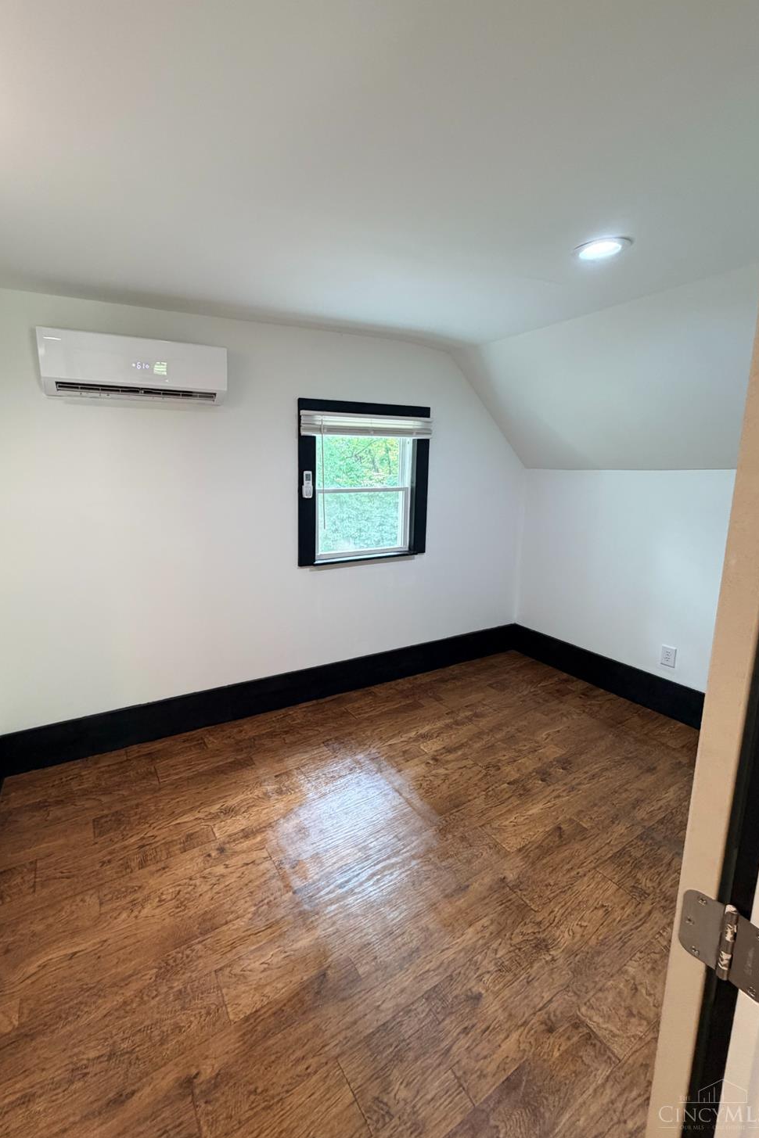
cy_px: 555
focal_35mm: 15
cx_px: 338
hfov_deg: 77.1
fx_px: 474
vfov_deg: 100.4
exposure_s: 1/60
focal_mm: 2.22
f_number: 2.2
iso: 200
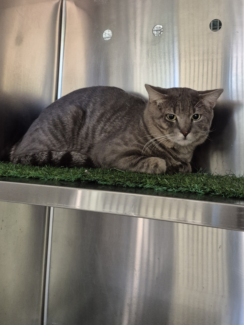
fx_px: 216
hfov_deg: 58.9
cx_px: 122
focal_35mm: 23
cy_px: 162
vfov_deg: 73.9
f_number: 1.8
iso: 500
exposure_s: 1/100
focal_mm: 5.4
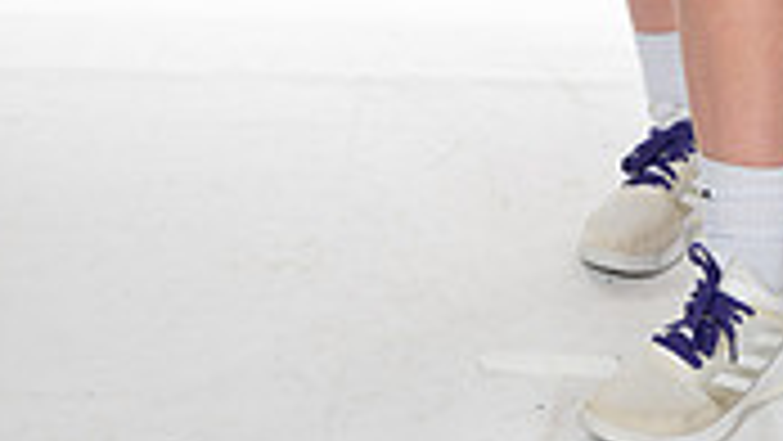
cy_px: -504
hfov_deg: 14.3
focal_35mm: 149
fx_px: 3094
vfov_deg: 7.7
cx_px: 626
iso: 800
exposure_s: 1/320
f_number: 7.1
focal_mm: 55
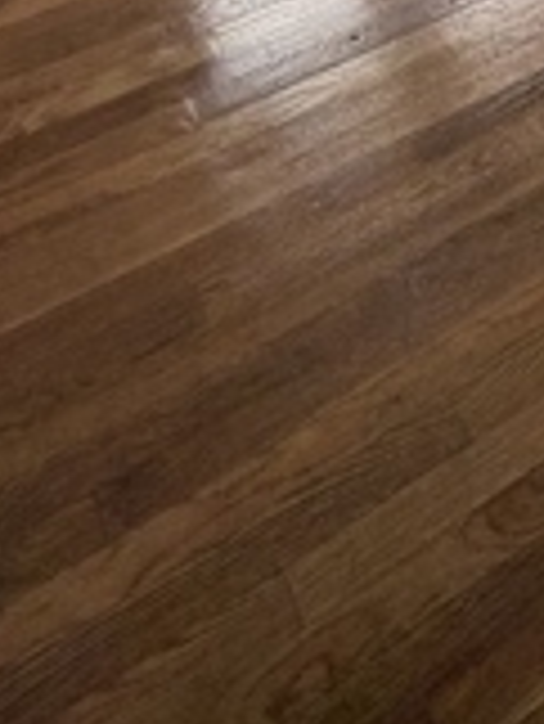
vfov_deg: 22.8
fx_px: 1214
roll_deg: -0.2
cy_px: -501
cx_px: 589
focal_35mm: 58
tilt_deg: -18.8
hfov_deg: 23.8
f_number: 2.2
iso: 250
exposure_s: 1/121
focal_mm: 2.22
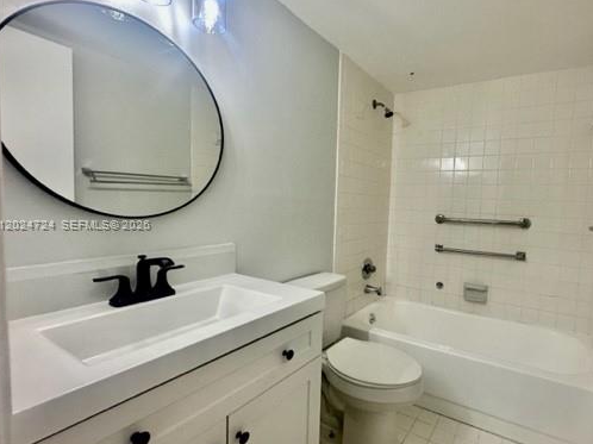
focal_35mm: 18
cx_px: 368
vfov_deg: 71.5
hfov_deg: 86.2
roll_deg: -2.6
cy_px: 225
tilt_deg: -4.4
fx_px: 308
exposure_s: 1/120
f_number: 2.2
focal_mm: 2.22
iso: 160
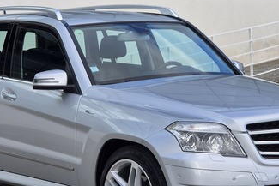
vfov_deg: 9.8
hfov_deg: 14.6
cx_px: 142
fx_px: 1085
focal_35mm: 140
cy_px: 81
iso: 25
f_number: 2.4
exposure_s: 1/325
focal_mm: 7
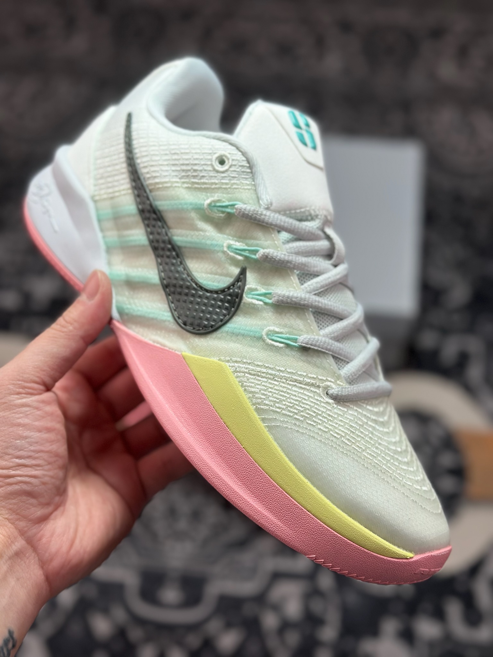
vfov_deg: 39.7
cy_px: 328
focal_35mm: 48
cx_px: 246
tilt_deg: -55.2
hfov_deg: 30.3
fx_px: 911
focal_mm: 6.86
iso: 80
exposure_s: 1/1695
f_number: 1.78
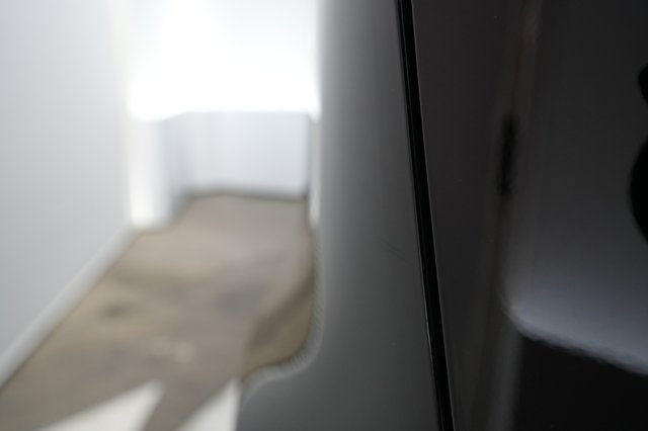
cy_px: 216
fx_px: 504
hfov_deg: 65.5
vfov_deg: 46.4
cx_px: 324
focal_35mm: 28
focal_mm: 28
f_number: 5
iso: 2000
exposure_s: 1/100
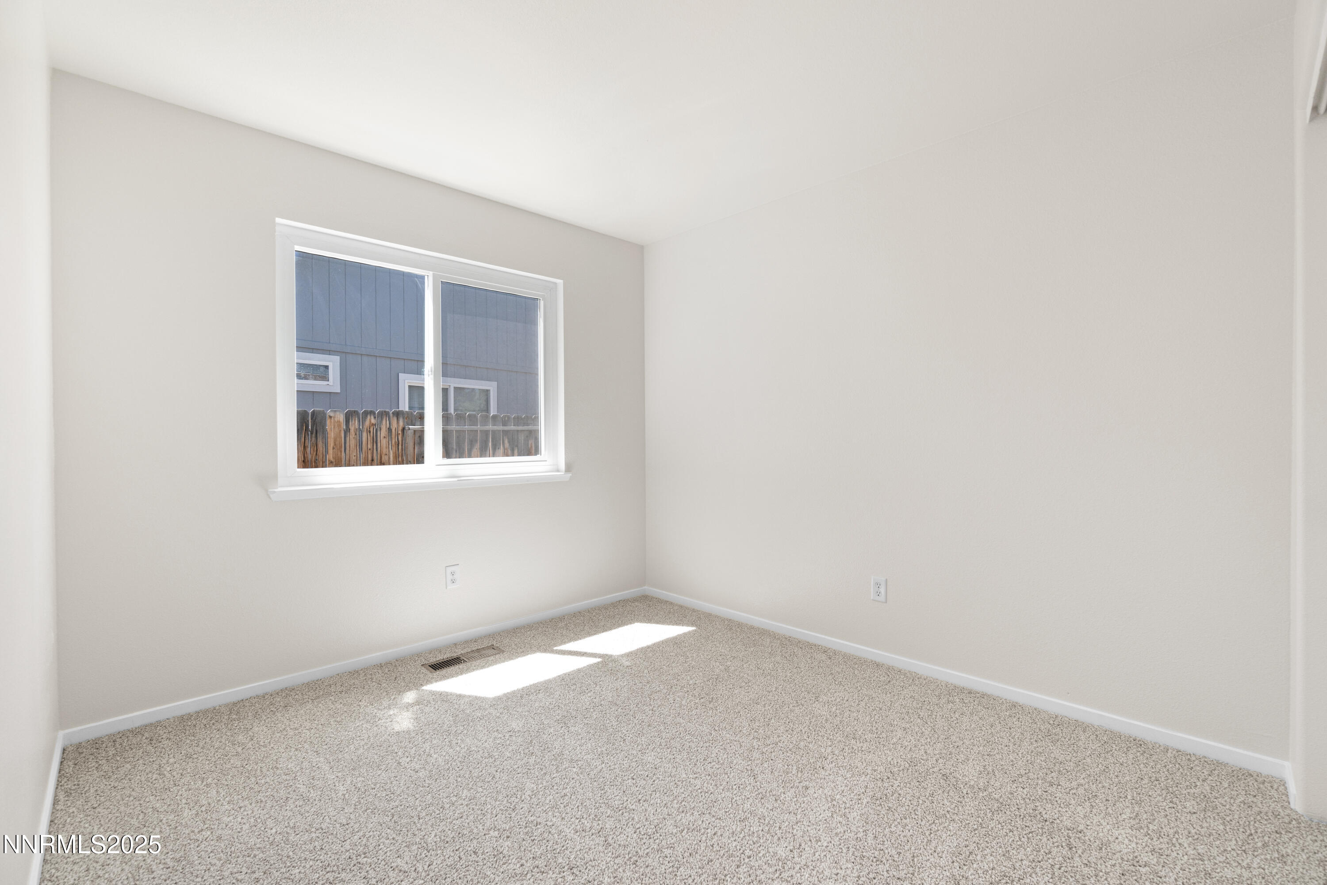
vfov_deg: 77.3
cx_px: 664
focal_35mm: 15
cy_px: 442
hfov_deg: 100.4
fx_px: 553
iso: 1600
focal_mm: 10
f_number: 6.3
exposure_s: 1/60
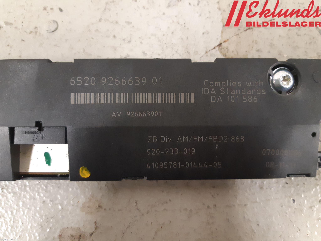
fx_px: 241
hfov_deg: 67.3
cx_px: 160
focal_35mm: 26
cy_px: 120
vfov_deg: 53.1
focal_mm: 3.93
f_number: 1.7
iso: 320
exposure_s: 1/25
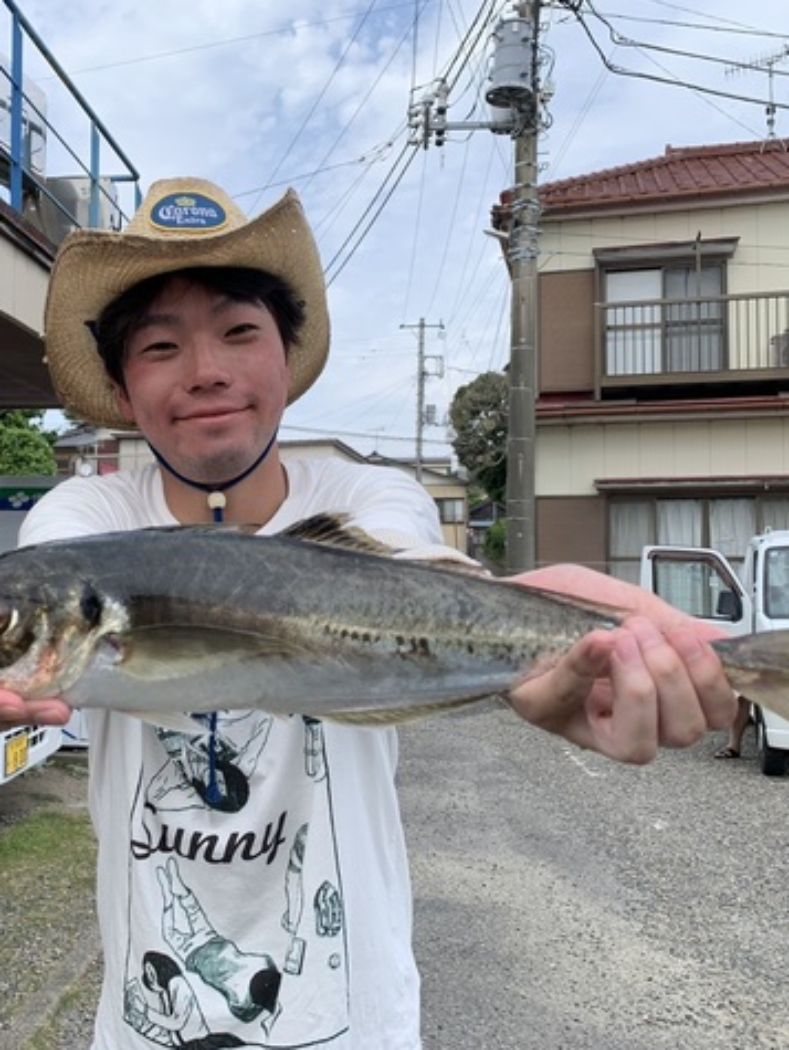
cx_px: 250
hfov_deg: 40.1
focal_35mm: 35
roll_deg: +0.4
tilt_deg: +1.3
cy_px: 526
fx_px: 1062
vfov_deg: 52.6
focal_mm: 4.25
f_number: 1.8
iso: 25
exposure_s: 1/981
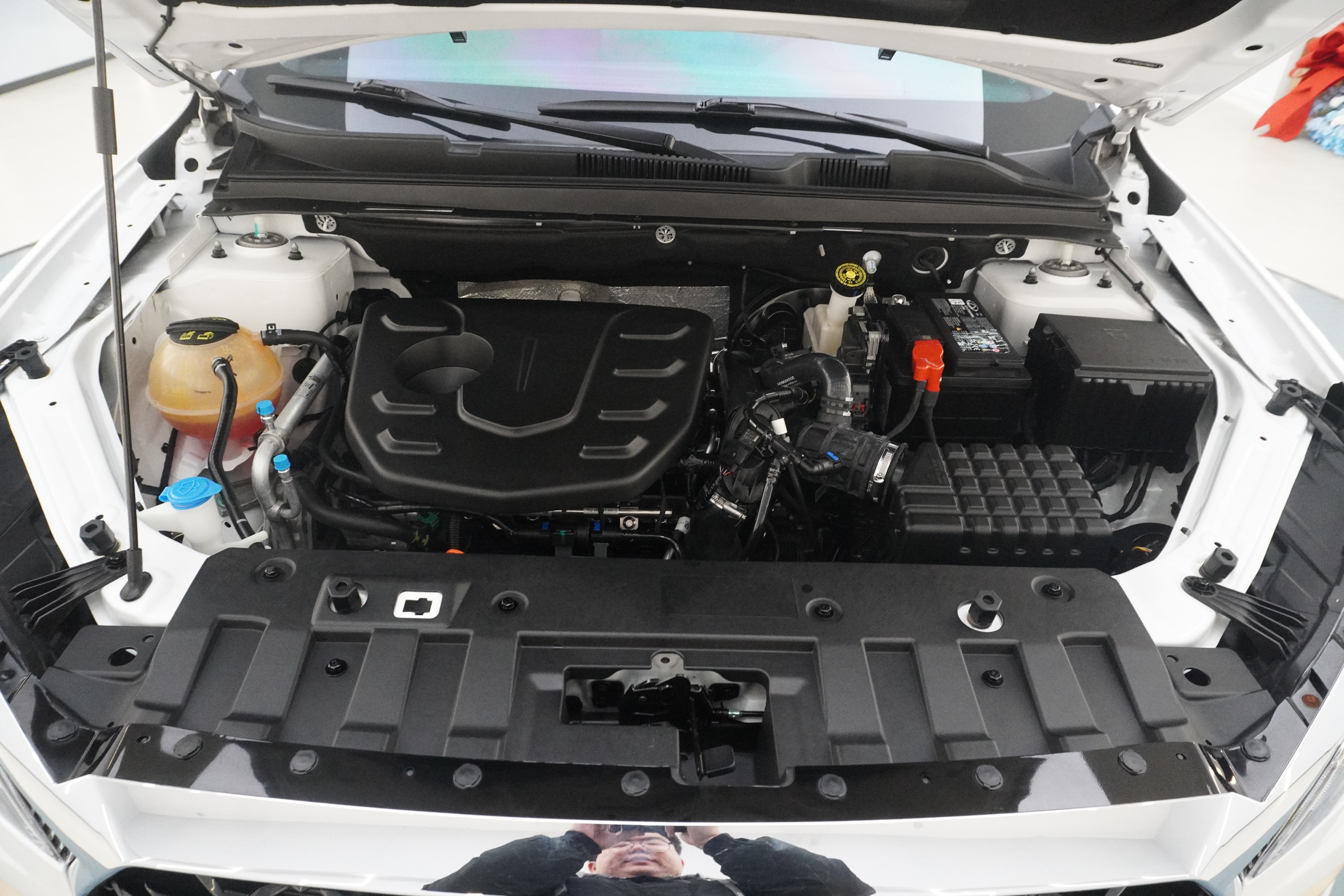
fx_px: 896
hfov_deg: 73.7
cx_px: 672
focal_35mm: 24
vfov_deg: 53.1
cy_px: 448
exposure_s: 1/80
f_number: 6.3
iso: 6400
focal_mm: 16
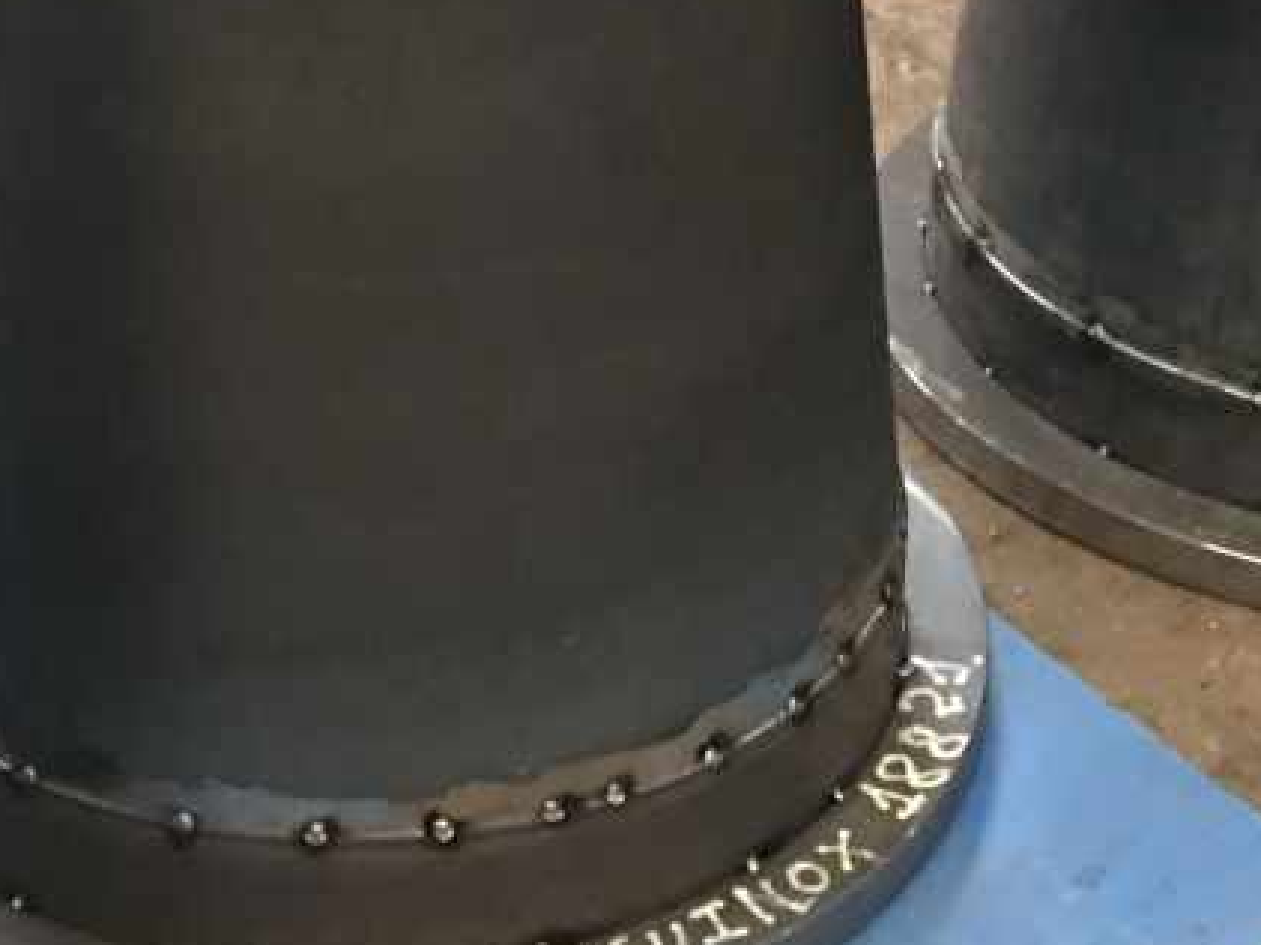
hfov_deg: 17.9
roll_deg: -1.0
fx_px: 4005
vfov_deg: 13.0
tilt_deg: -21.5
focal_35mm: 110
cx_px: 604
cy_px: -302
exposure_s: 1/4
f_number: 2.2
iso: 100
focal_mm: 4.15
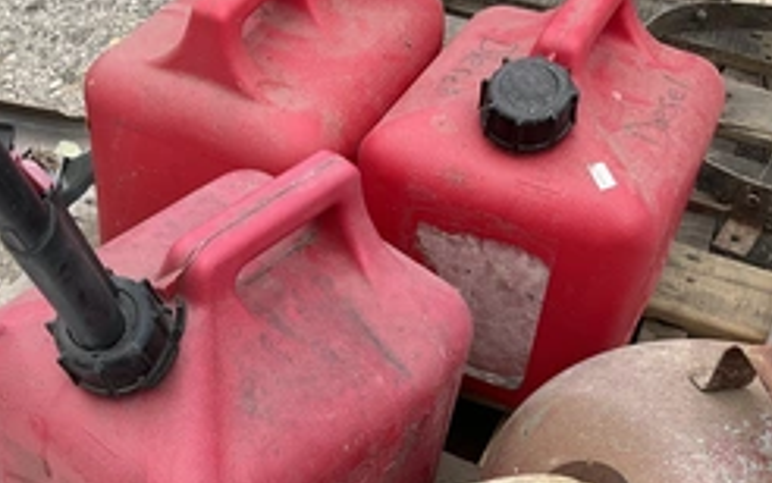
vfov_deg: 25.6
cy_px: 358
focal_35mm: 50
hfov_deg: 39.8
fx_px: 1052
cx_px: 260
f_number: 1.8
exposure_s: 1/829
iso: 25
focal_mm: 3
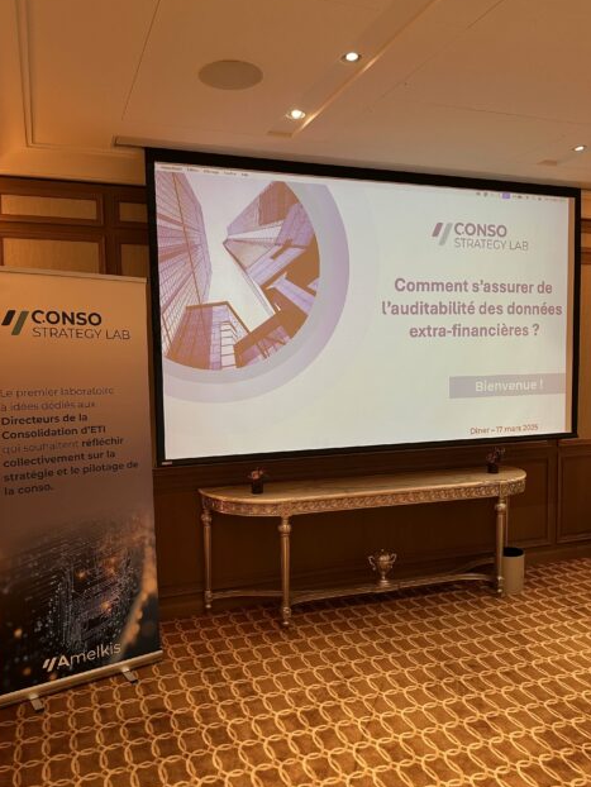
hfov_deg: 51.3
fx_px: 614
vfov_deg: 65.3
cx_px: 261
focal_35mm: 27
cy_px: 404
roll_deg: -0.2
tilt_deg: -3.4
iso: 200
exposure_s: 1/50
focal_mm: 6.86
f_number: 1.78
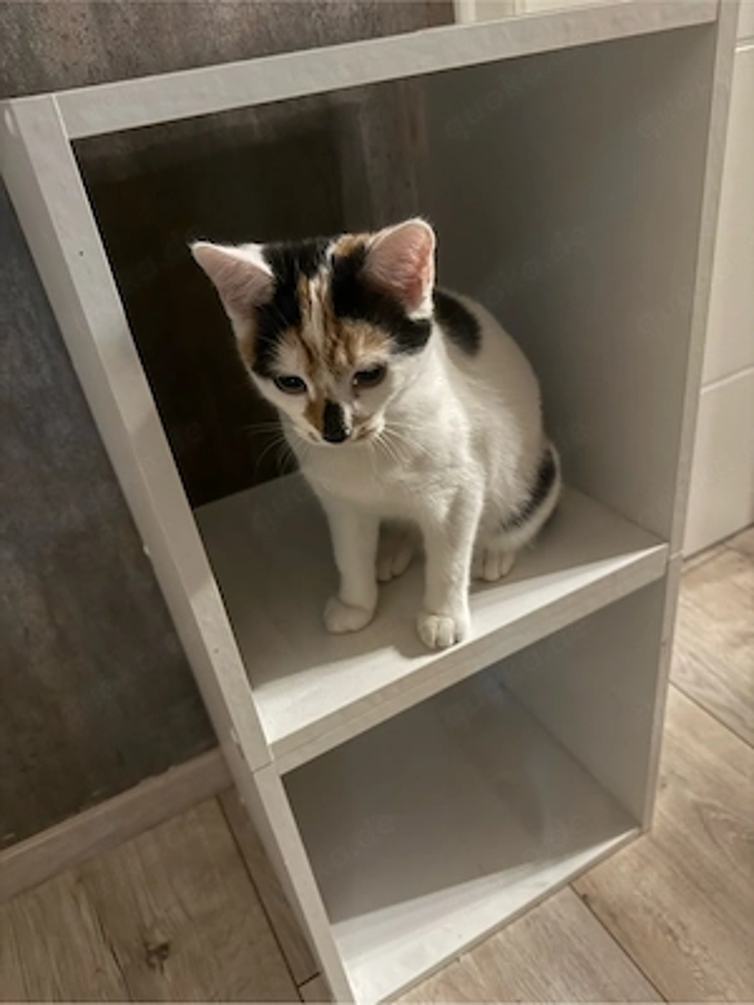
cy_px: 502
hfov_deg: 56.8
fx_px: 697
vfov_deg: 71.6
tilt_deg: -31.6
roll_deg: +10.1
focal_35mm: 24
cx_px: 377
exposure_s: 1/33
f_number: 1.78
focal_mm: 6.76
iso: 1000
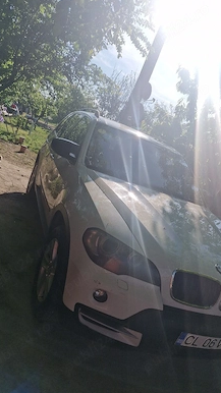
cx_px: 117
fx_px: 271
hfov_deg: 44.3
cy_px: 201
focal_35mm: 26
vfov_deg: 71.9
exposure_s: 1/3333
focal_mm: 5.54
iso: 50
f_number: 1.8
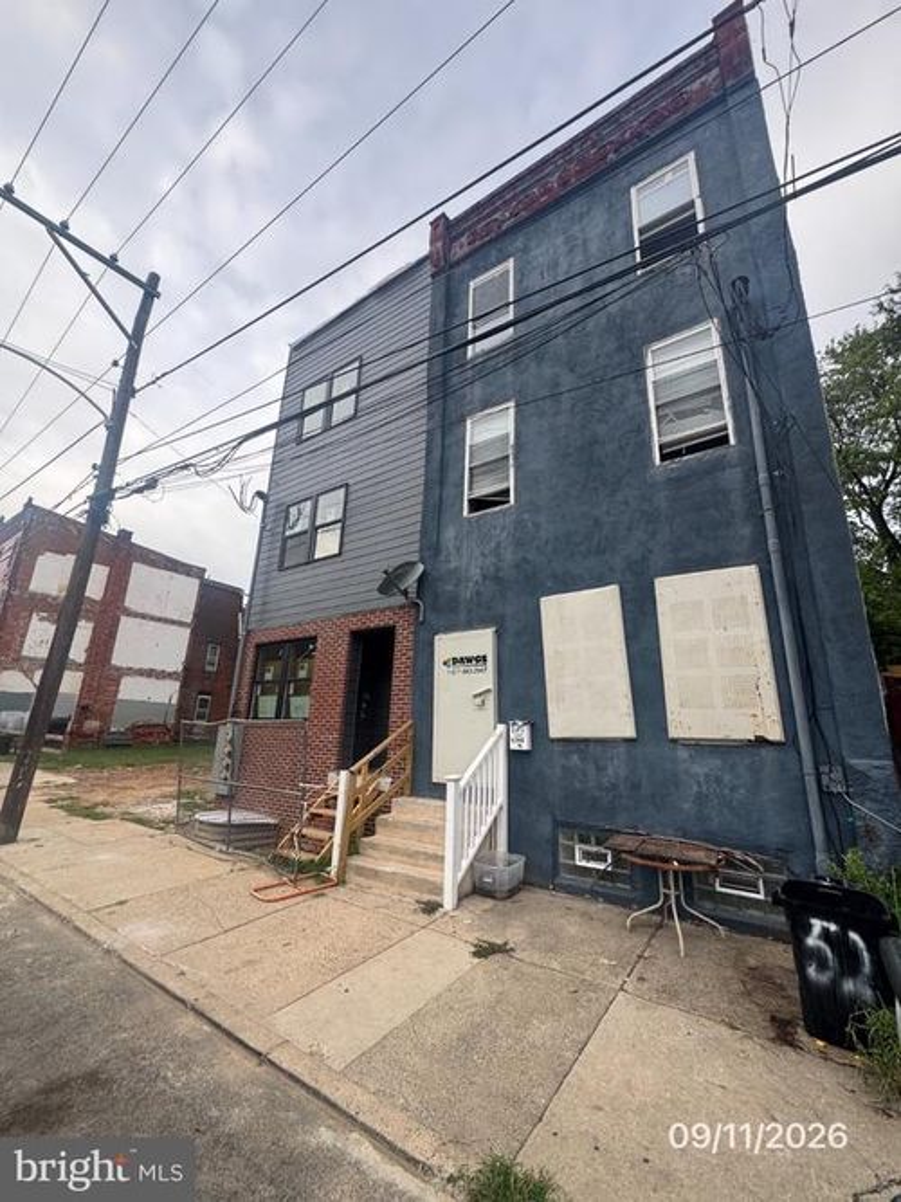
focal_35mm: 14
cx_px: 450
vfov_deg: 102.1
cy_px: 601
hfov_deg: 85.7
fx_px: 486
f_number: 2.2
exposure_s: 1/165
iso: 40
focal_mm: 2.22
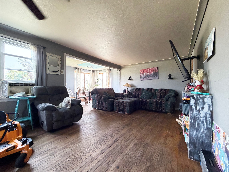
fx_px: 93
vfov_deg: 85.7
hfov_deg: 102.1
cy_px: 86
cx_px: 114
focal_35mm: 14
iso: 320
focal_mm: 2.22
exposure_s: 1/91
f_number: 2.2
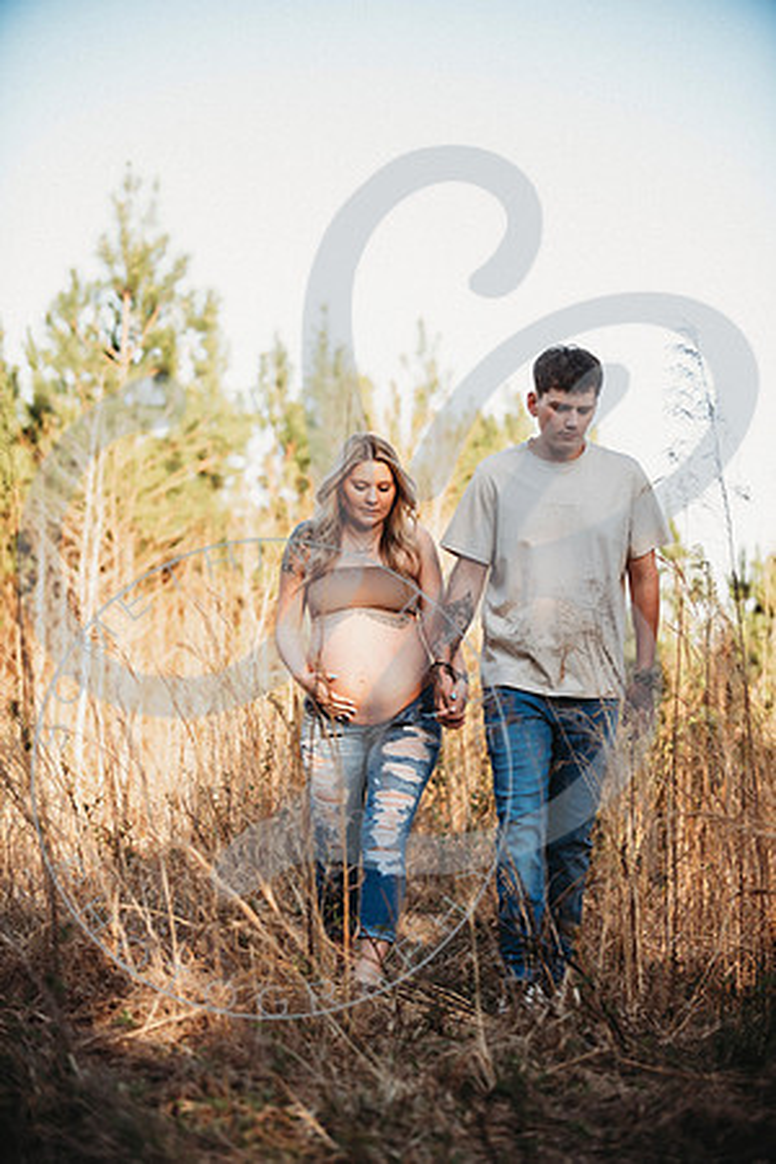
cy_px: 582
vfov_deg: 27.0
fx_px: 2425
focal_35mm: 75
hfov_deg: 18.2
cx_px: 388
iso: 100
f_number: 2.8
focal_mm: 75
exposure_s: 1/250
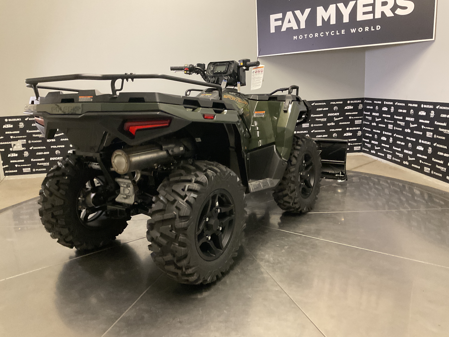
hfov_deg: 61.7
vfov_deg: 48.2
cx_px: 224
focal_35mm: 29
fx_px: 376
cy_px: 168
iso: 250
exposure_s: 1/40
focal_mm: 3
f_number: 1.8
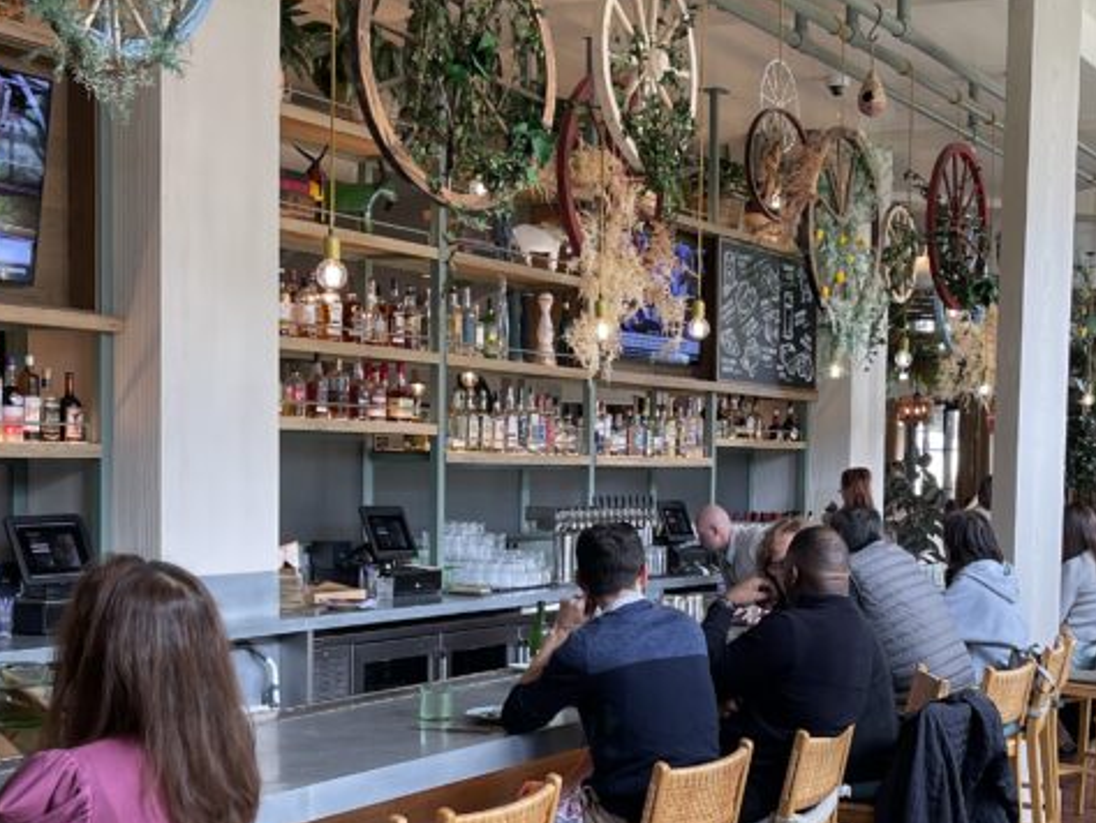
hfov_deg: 35.0
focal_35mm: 54
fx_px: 1711
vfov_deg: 26.9
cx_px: 782
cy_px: 564
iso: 125
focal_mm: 5.1
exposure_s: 1/100
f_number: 1.6
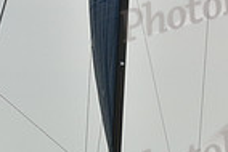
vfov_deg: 4.8
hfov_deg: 7.2
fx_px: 1807
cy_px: 254
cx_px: 39
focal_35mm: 285
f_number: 10
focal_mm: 70
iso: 400
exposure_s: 1/1600
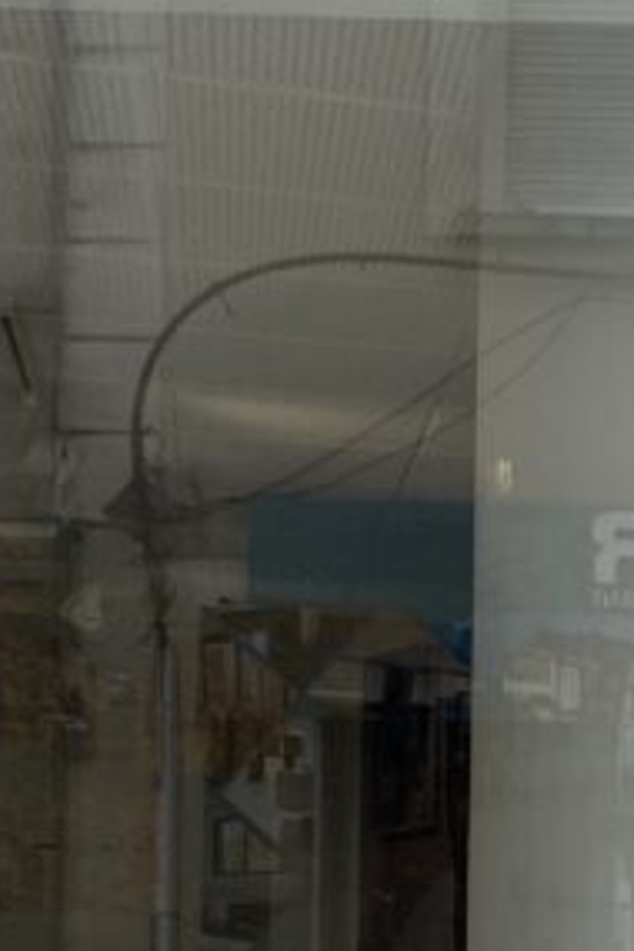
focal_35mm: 96
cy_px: 973
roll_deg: -1.8
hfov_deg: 13.0
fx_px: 2536
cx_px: 1125
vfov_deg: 20.5
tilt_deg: +1.6
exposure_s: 1/620
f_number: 1.8
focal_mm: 4.25
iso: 32
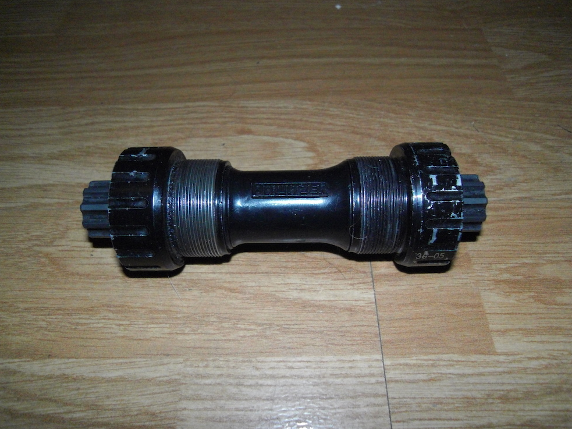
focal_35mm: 25
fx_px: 413
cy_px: 209
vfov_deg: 54.9
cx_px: 290
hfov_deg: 69.4
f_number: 7.3
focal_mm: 4.3
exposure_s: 1/160
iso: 400
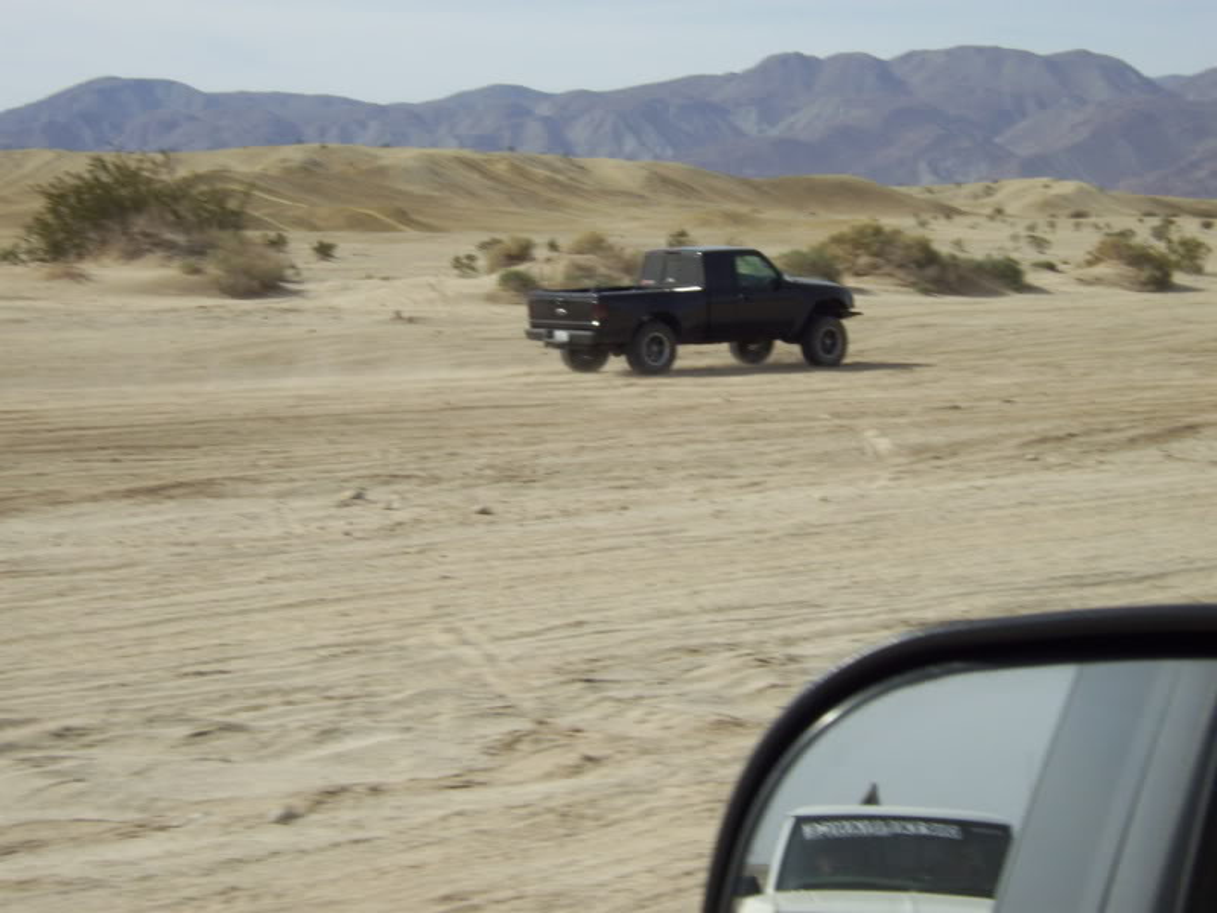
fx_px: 2883
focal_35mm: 82
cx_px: 608
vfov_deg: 18.0
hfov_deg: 23.8
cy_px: 456
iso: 80
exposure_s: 1/200
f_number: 9.5
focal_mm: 13.7
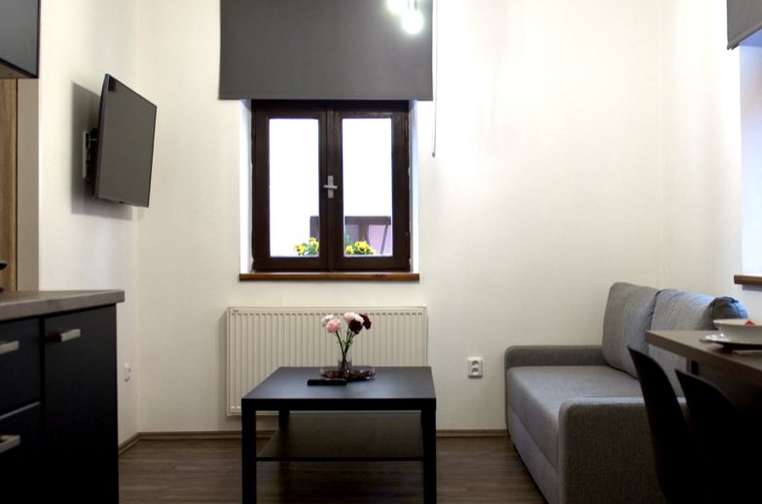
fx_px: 971
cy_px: 241
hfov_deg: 42.8
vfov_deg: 29.1
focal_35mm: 46
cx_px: 393
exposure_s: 1/250
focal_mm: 24
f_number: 2.8
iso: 360
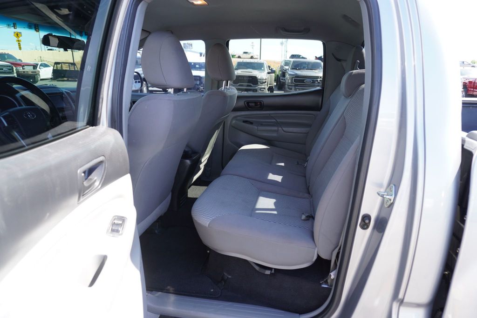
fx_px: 318
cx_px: 238
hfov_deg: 73.7
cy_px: 159
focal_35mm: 24
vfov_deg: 53.2
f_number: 4
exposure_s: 1/60
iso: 100
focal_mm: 16
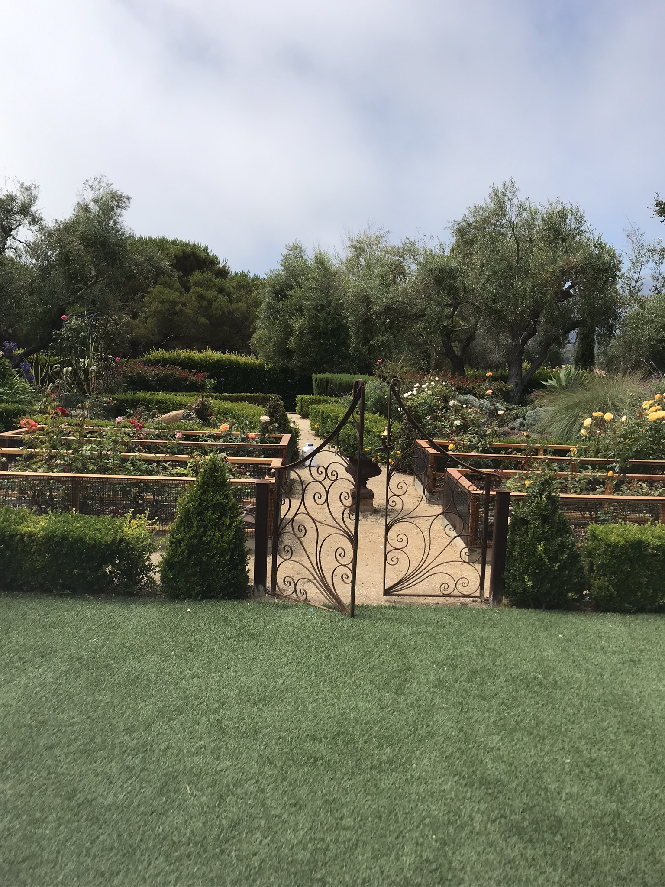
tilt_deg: -4.2
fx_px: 717
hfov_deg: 49.7
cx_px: 332
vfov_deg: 63.4
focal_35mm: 28
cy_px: 444
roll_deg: -2.8
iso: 20
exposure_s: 1/2457
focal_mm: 3.99
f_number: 1.8
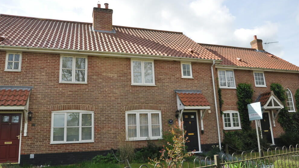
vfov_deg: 42.1
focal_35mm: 28
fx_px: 218
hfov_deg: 68.8
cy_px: 91
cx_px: 150
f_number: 4.2
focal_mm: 17
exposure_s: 1/1600
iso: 400
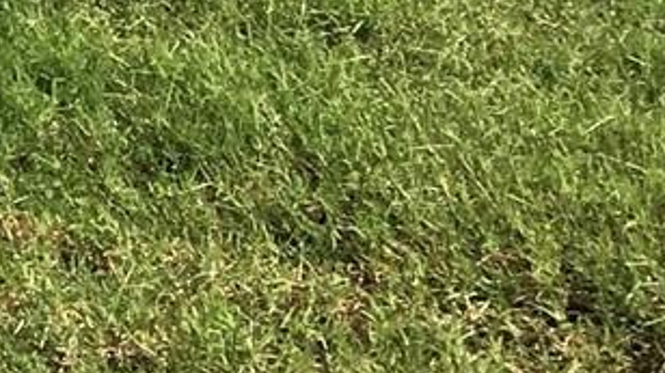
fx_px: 3702
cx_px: -1539
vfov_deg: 5.3
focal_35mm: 210
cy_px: -968
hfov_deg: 8.2
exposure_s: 1/2262
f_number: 2.2
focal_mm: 4.15
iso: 25
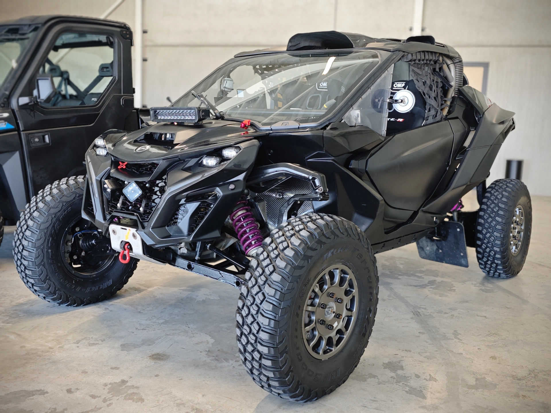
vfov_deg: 40.7
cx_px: 276
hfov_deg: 52.6
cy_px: 206
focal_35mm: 35
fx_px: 557
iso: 250
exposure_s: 1/81.6
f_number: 1.4
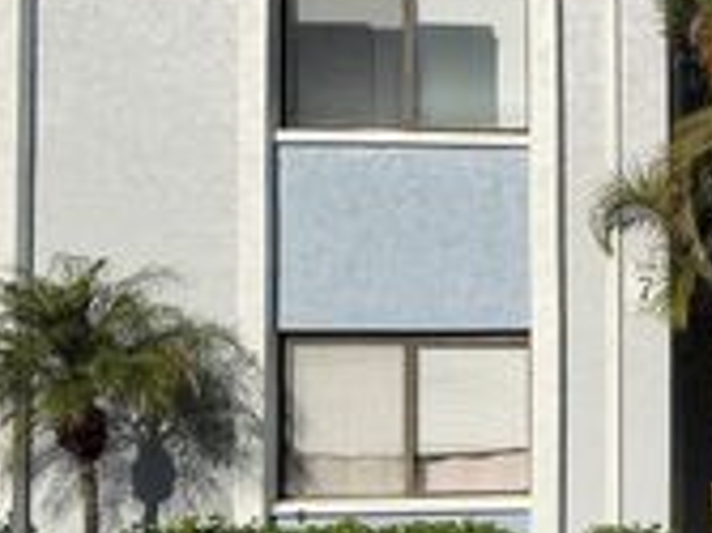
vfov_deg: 20.3
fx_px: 1480
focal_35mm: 72
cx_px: 921
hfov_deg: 23.9
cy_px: 394
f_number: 1.78
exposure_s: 1/10309
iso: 80
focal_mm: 6.76
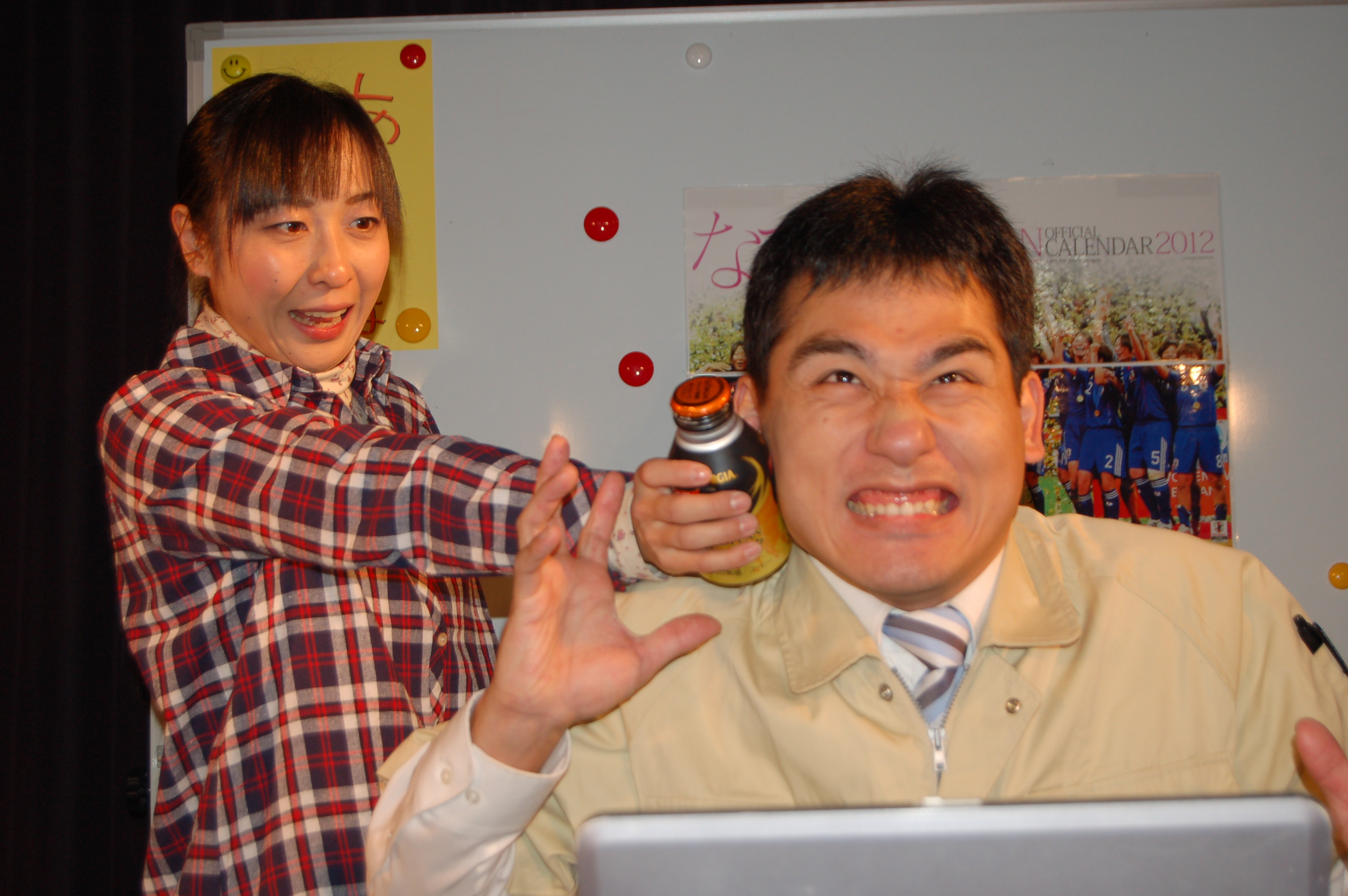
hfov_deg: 31.9
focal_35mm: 63
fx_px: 2357
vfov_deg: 21.5
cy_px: 448
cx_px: 674
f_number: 5.3
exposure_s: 1/60
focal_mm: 42
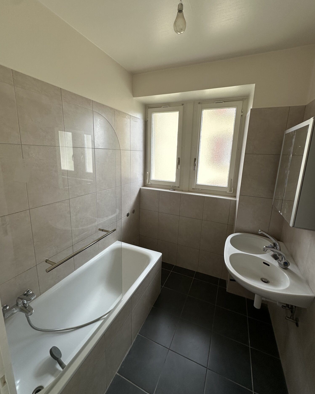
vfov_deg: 96.7
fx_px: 175
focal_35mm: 15
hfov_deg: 84.0
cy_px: 189
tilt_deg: -10.9
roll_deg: -3.0
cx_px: 158
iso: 50
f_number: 2.2
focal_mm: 2.22
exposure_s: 1/99
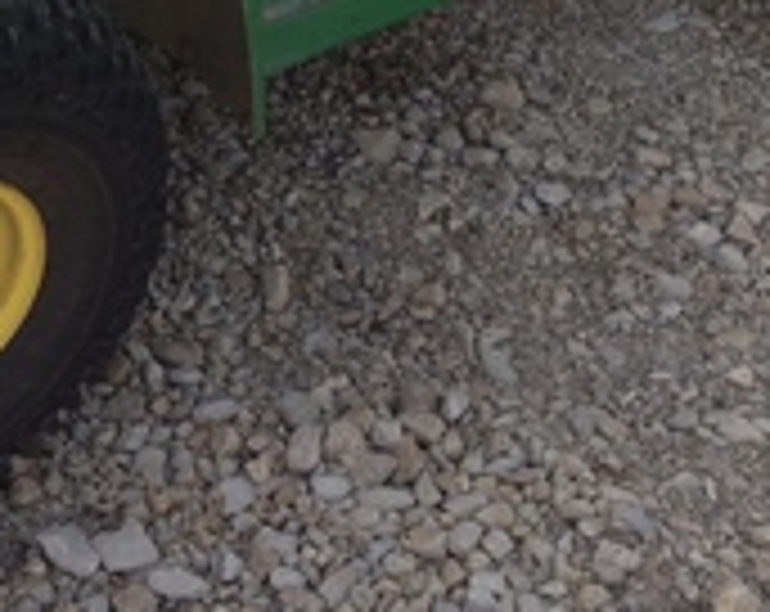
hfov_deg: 17.6
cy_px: -279
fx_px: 2478
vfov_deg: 13.4
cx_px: 288
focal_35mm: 109
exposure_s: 1/890
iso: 50
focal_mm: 4.28
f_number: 2.4
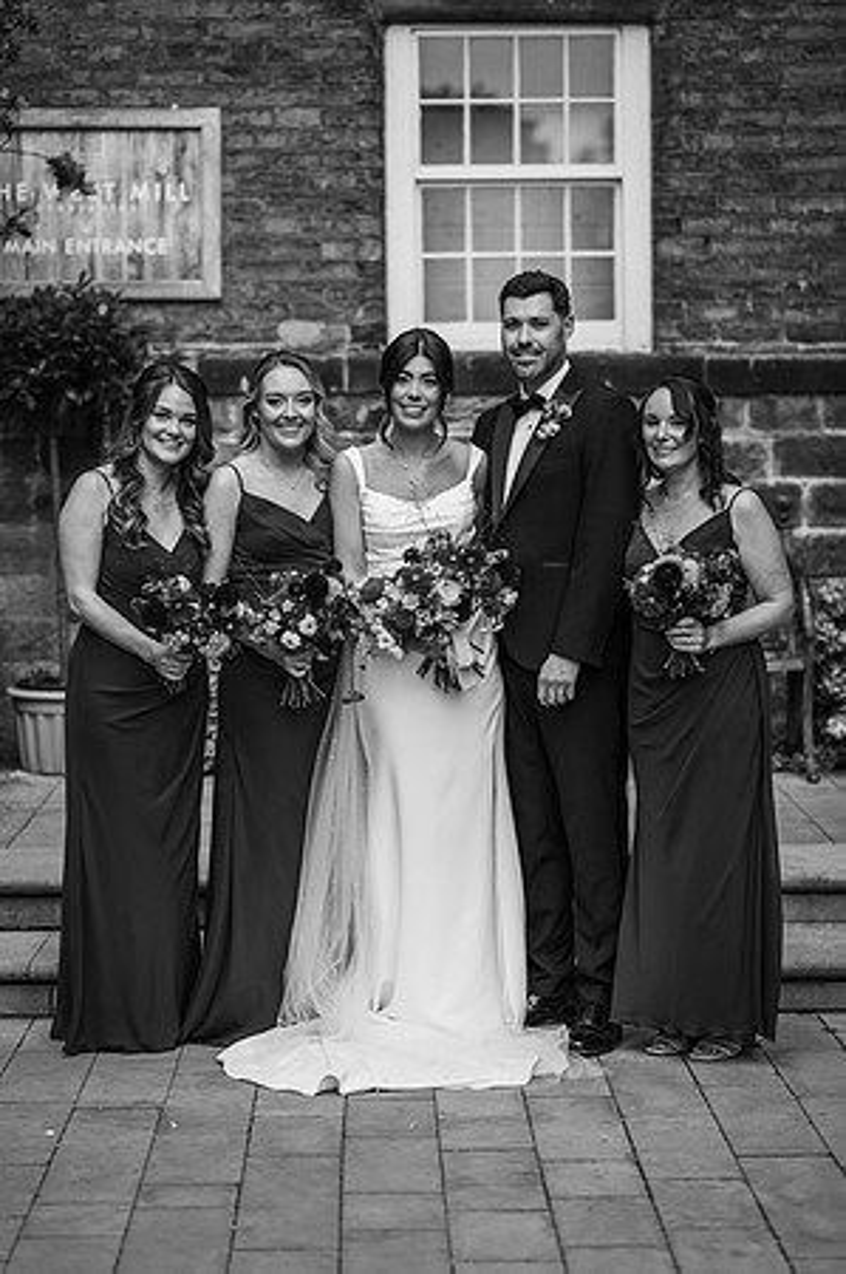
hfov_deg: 16.0
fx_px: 3003
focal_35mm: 85
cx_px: 423
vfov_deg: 23.9
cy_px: 637
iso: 100
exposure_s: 1/800
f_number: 2.2
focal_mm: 85
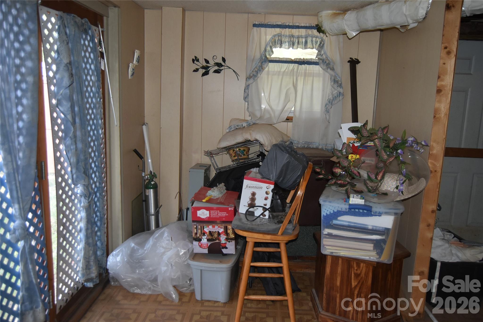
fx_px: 362
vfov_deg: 47.9
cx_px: 242
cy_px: 161
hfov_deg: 67.4
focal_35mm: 27
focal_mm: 18
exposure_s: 1/200
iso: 800
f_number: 3.5
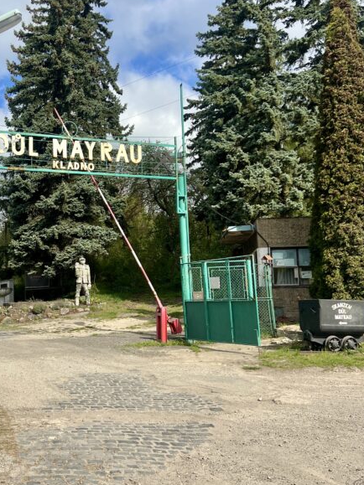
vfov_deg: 41.2
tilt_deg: +8.8
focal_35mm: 46
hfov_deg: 30.6
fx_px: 645
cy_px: 225
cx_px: 61
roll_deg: +1.5
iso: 50
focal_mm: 5.7
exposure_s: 1/4831
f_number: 1.5
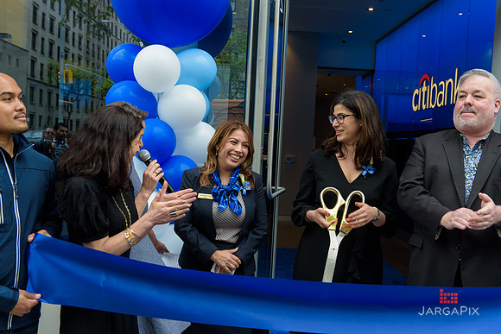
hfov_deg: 48.4
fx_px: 557
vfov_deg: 33.4
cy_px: 167
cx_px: 250
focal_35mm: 40
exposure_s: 1/250
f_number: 5
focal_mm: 40
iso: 200
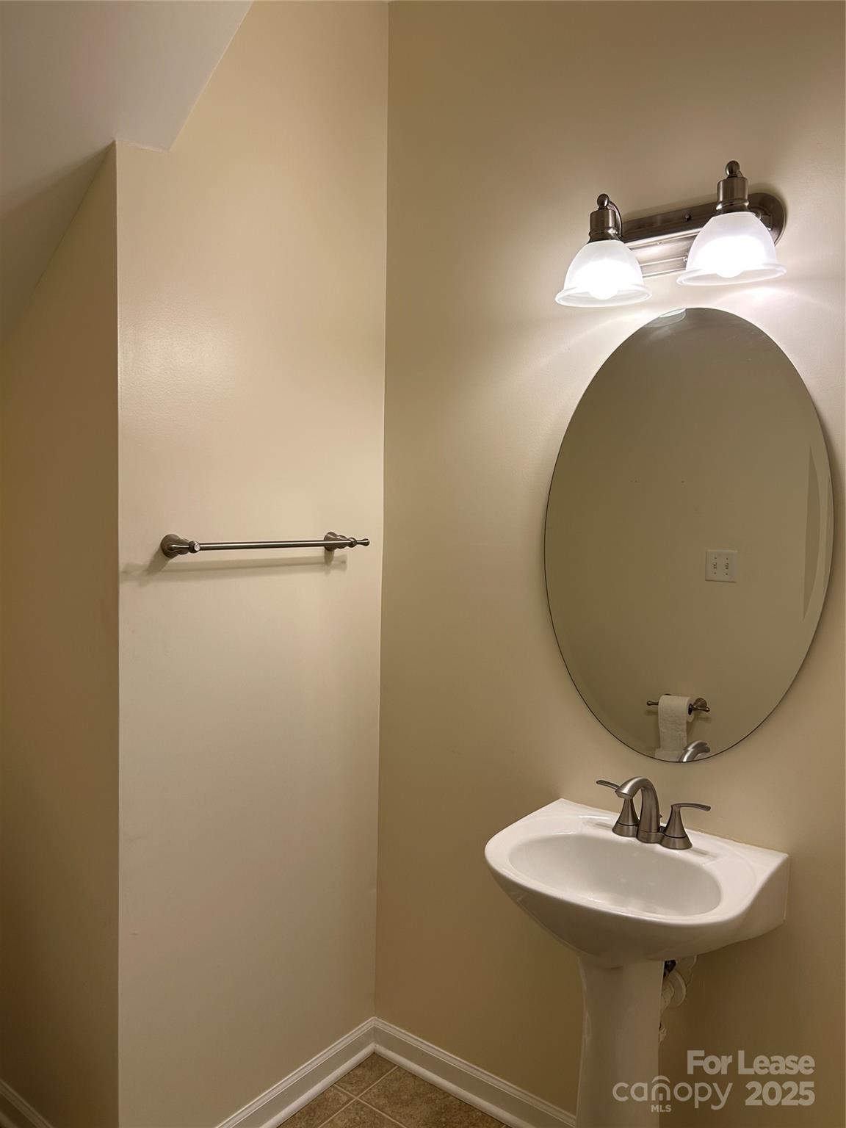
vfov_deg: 67.3
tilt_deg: -3.4
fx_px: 847
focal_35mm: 26
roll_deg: -0.5
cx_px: 423
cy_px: 564
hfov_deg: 53.1
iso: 64
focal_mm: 5.7
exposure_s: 1/121
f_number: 1.5
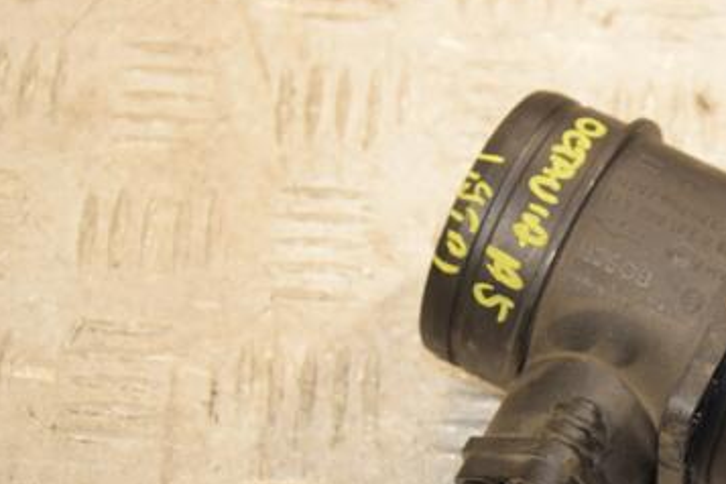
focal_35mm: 131
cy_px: 378
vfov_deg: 10.4
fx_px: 2642
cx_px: 588
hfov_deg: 15.5
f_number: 6.3
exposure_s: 1/200
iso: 800
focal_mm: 52
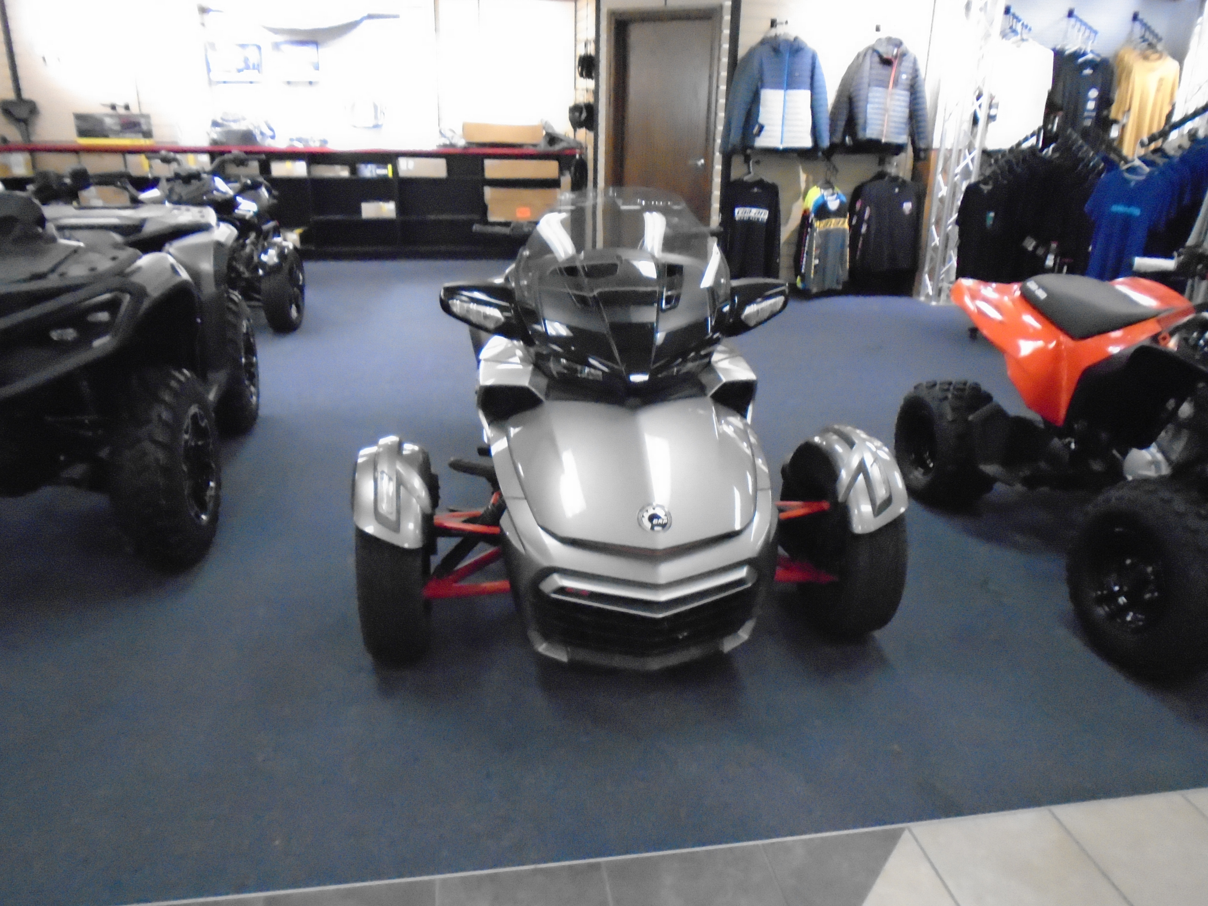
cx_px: 604
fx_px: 907
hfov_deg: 67.3
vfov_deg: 53.1
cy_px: 453
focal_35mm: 26
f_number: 3.2
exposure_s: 1/60
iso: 1600
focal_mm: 4.6
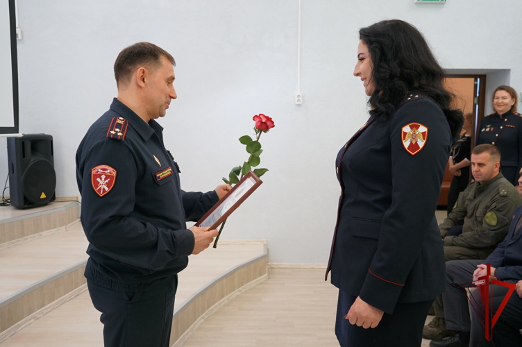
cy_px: 174
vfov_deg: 39.9
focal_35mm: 33
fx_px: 478
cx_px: 261
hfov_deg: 57.3
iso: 1250
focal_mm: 22
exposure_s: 1/160
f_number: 4
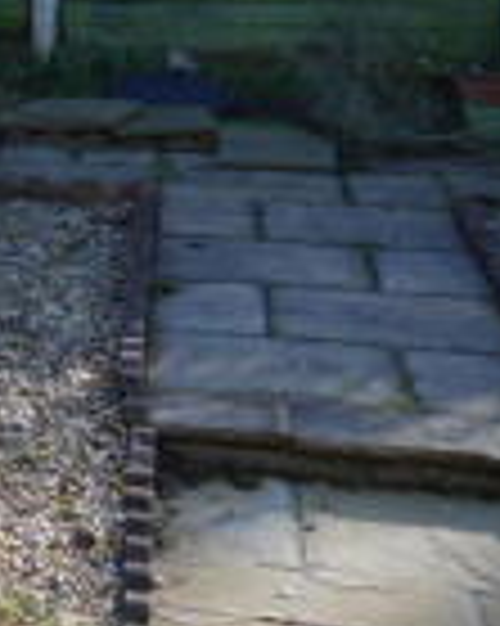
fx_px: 2130
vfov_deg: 16.2
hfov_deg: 10.8
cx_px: -795
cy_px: -70
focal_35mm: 115
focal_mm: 14
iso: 160
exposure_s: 1/320
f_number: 3.5
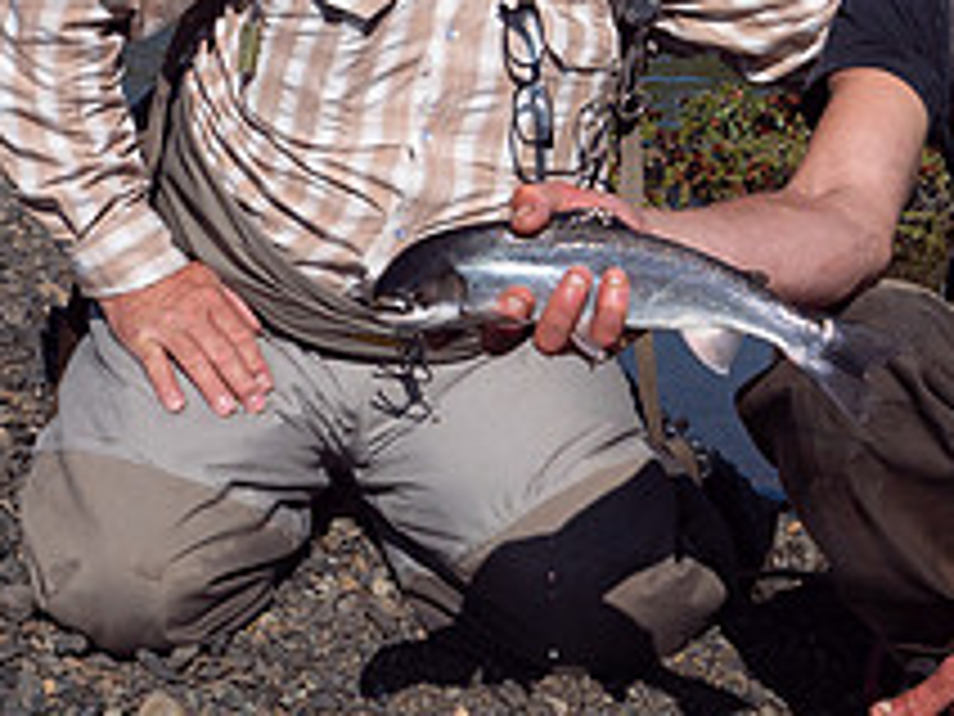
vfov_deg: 15.9
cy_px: 254
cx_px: 716
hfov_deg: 20.9
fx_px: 2563
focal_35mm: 93
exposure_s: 1/1000
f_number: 5.6
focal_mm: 17
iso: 250
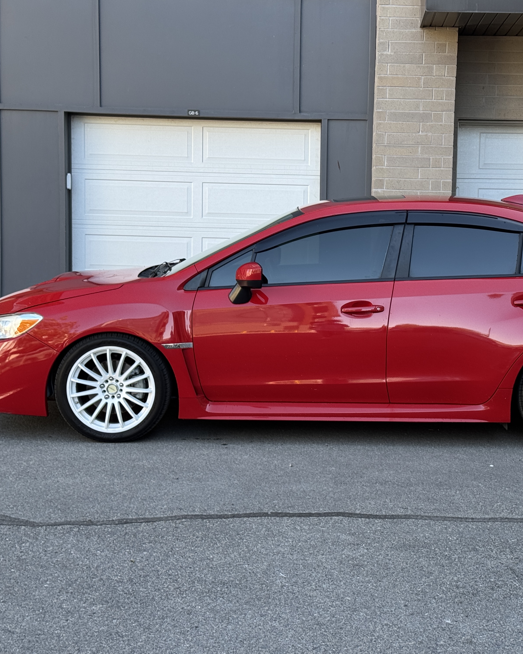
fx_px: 1219
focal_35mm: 63
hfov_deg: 24.1
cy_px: 327
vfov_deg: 30.0
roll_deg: -2.1
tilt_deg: -1.6
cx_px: 353
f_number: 1.78
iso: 64
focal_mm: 6.76
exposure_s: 1/283
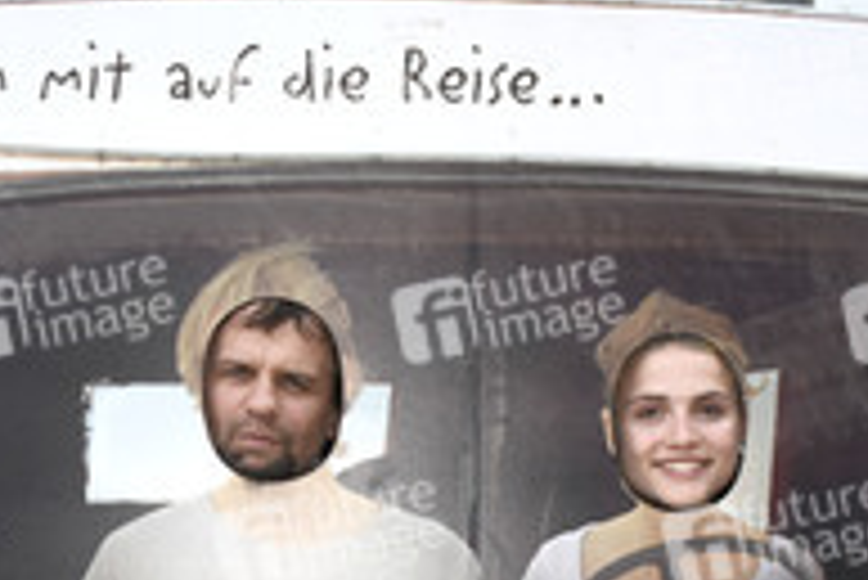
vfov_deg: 15.8
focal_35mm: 84
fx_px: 2027
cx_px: 389
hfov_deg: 24.2
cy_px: 647
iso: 1000
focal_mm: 24
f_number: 6.3
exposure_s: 1/160
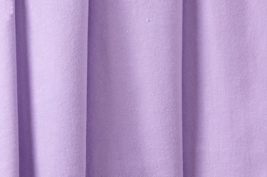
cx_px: 134
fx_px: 644
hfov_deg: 23.4
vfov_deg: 15.6
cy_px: 88
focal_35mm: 87
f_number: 11
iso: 400
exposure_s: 1/250
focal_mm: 58
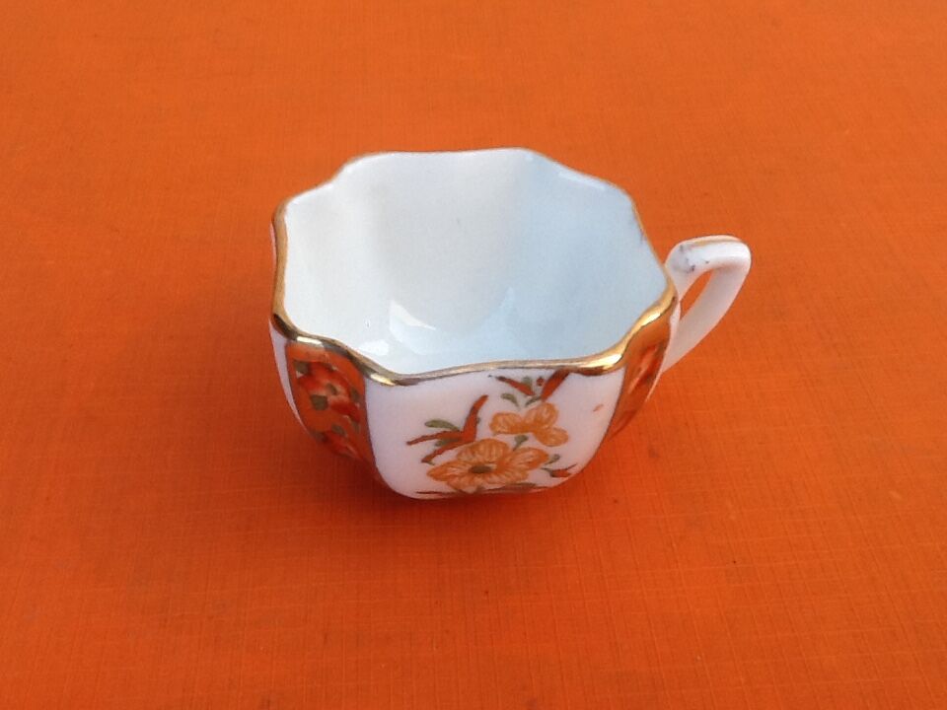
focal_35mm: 44
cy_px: 355
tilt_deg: -43.9
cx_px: 474
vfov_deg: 32.9
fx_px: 1204
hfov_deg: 42.9
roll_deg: +1.3
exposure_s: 1/139
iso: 40
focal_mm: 2.03
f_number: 2.4
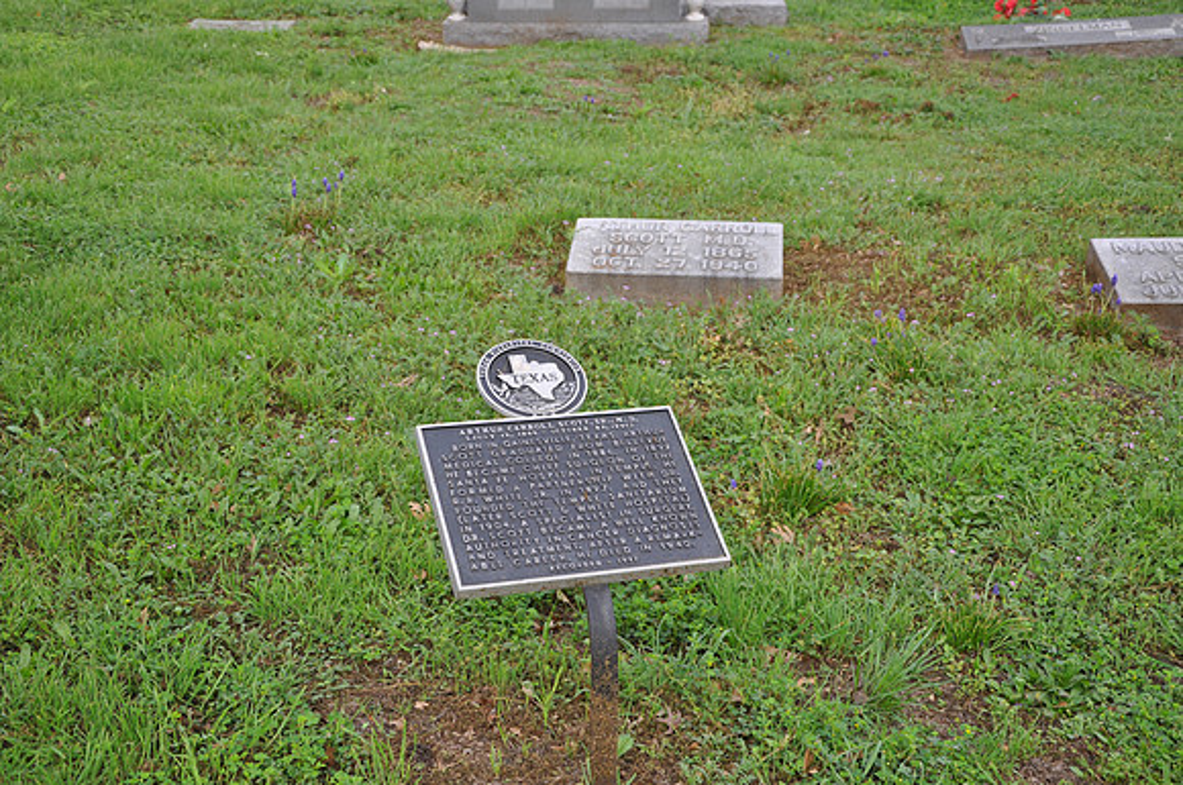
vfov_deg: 26.4
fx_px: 1674
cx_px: 592
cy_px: 392
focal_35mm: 51
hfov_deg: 38.9
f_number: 5.6
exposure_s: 1/125
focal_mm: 34
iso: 200
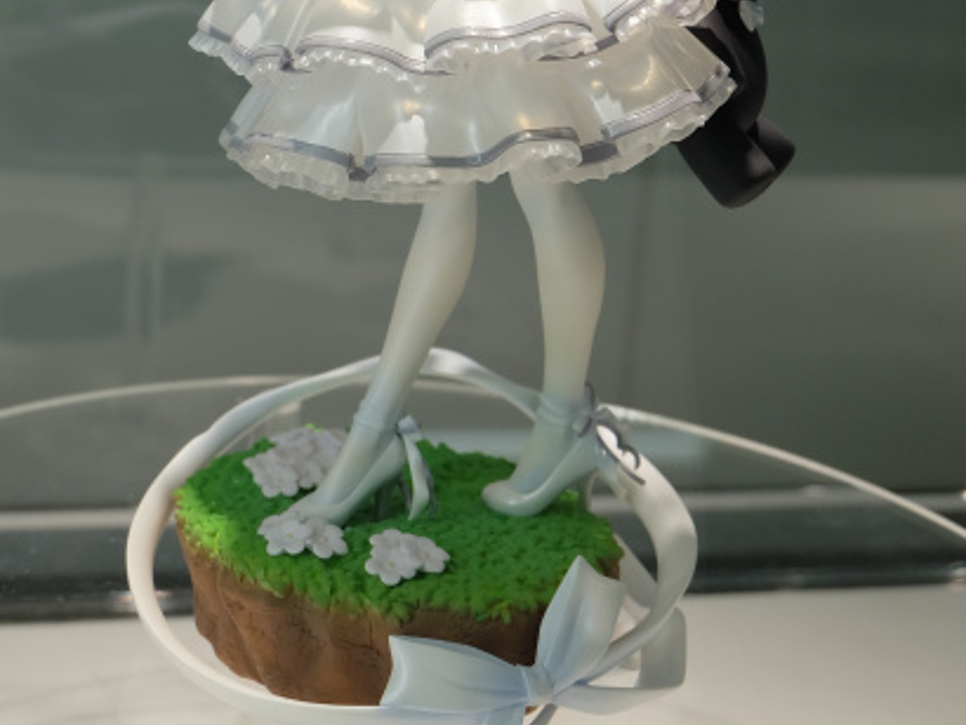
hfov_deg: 26.0
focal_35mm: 75
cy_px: -47
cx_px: 458
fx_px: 2094
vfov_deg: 19.0
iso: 400
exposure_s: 1/170
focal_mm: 26.9
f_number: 5.6
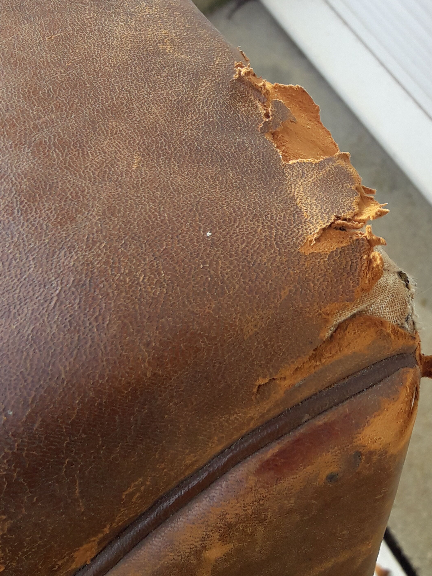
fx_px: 682
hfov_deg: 34.8
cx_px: 289
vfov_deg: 45.3
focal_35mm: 41
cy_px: 208
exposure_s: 1/296
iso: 40
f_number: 1.9
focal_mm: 3.7
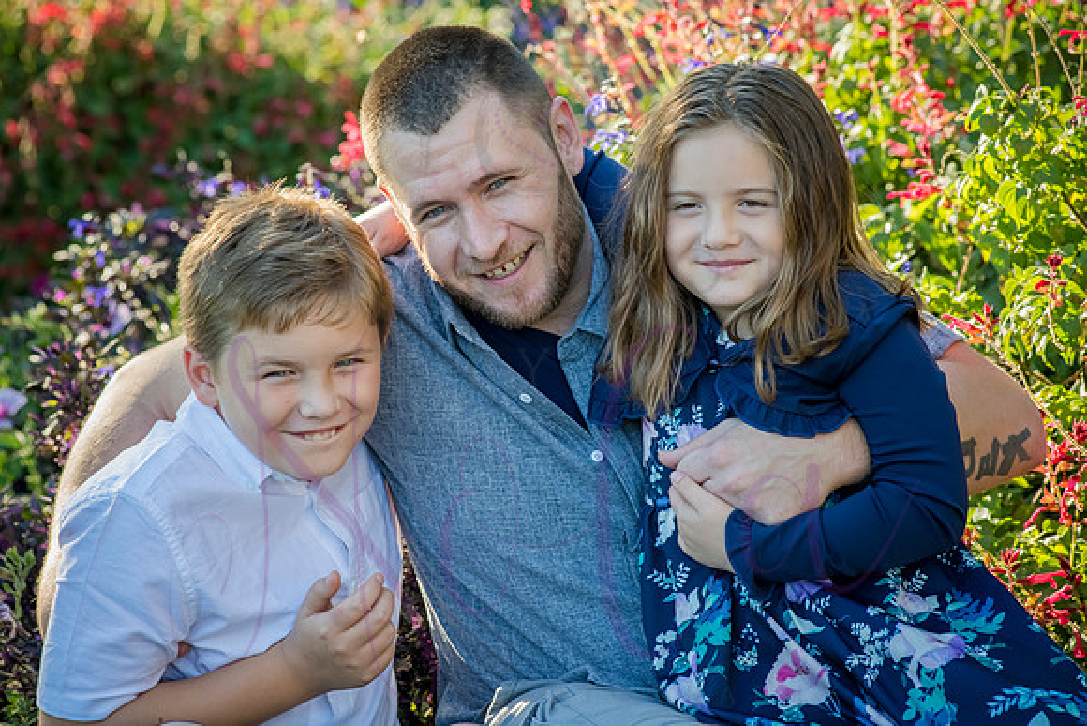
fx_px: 4379
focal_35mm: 145
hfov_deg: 14.2
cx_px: 544
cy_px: 363
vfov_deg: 9.5
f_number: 7.1
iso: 800
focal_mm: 145
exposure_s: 1/320
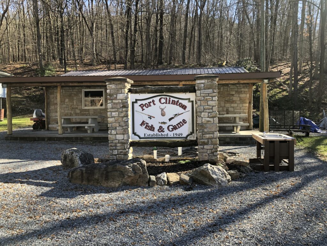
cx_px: 164
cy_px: 123
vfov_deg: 49.7
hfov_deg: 63.4
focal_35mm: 28
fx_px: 265
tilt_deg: -2.3
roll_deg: +1.5
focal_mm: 4
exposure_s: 1/138
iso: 20
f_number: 1.8
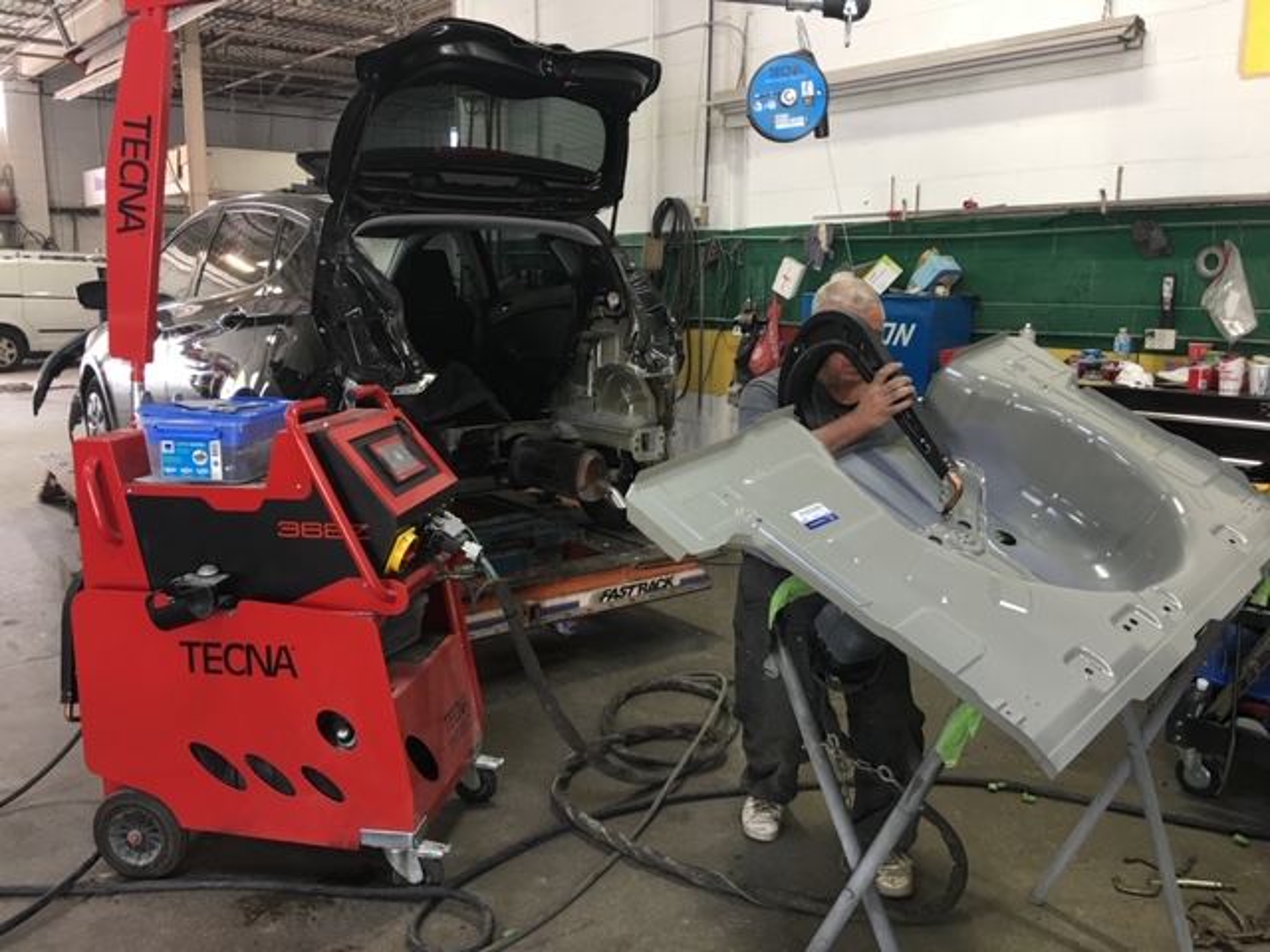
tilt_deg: -9.4
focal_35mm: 29
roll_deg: -0.1
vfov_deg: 48.2
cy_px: 476
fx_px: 1064
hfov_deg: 61.7
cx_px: 635
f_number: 2.2
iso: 32
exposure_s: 1/15
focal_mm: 4.15
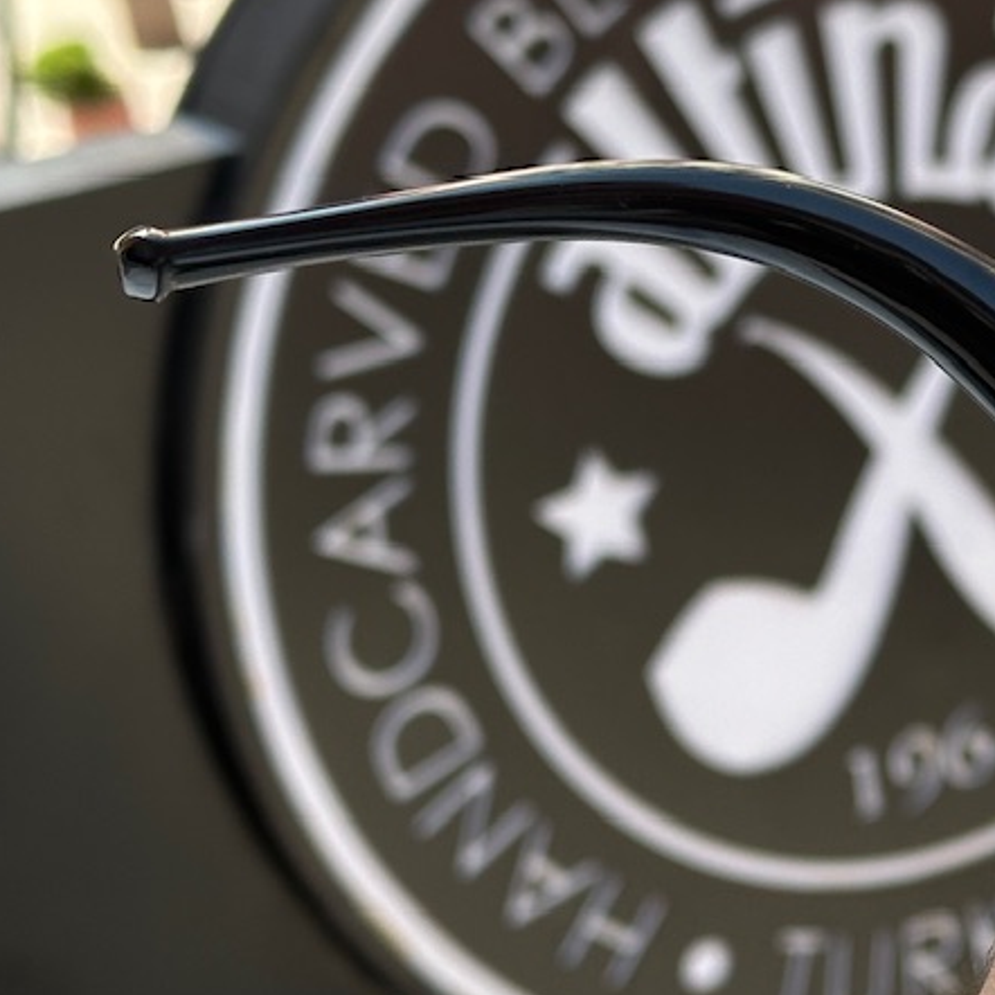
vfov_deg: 14.2
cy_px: 628
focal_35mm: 123
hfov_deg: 13.8
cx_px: 1141
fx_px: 4000
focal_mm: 6.86
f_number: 1.78
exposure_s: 1/672
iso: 64
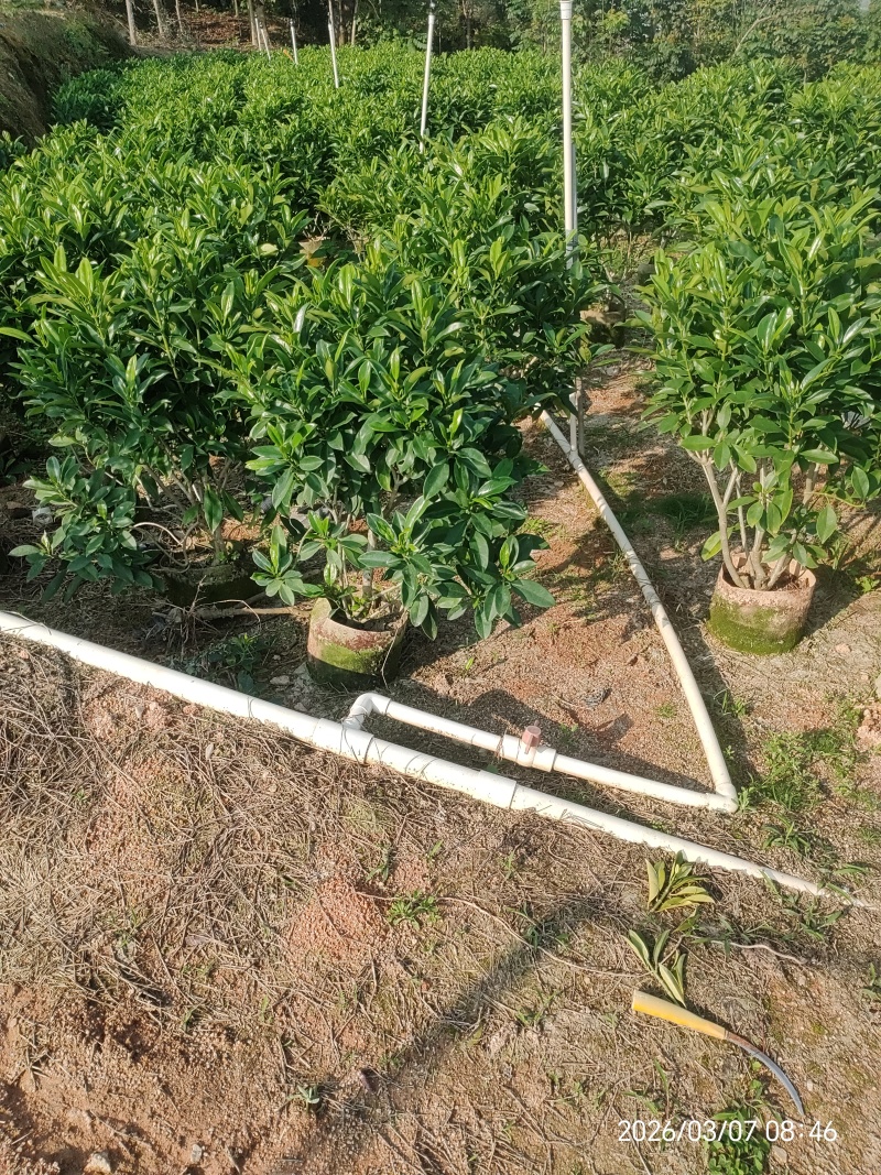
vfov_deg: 67.3
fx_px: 882
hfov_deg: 53.1
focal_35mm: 26
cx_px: 440
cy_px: 588
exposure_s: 1/568
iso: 100
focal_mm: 4.26
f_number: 1.8
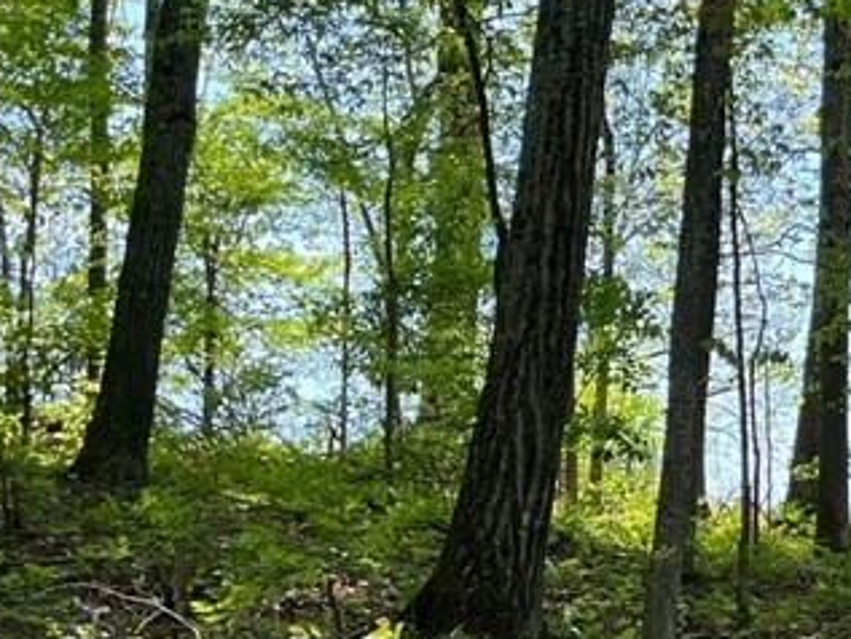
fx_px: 2066
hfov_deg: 21.8
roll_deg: +0.9
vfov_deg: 17.4
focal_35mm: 84
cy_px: 524
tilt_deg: +7.0
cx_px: 991
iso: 50
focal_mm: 5.1
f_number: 1.6
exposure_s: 1/727
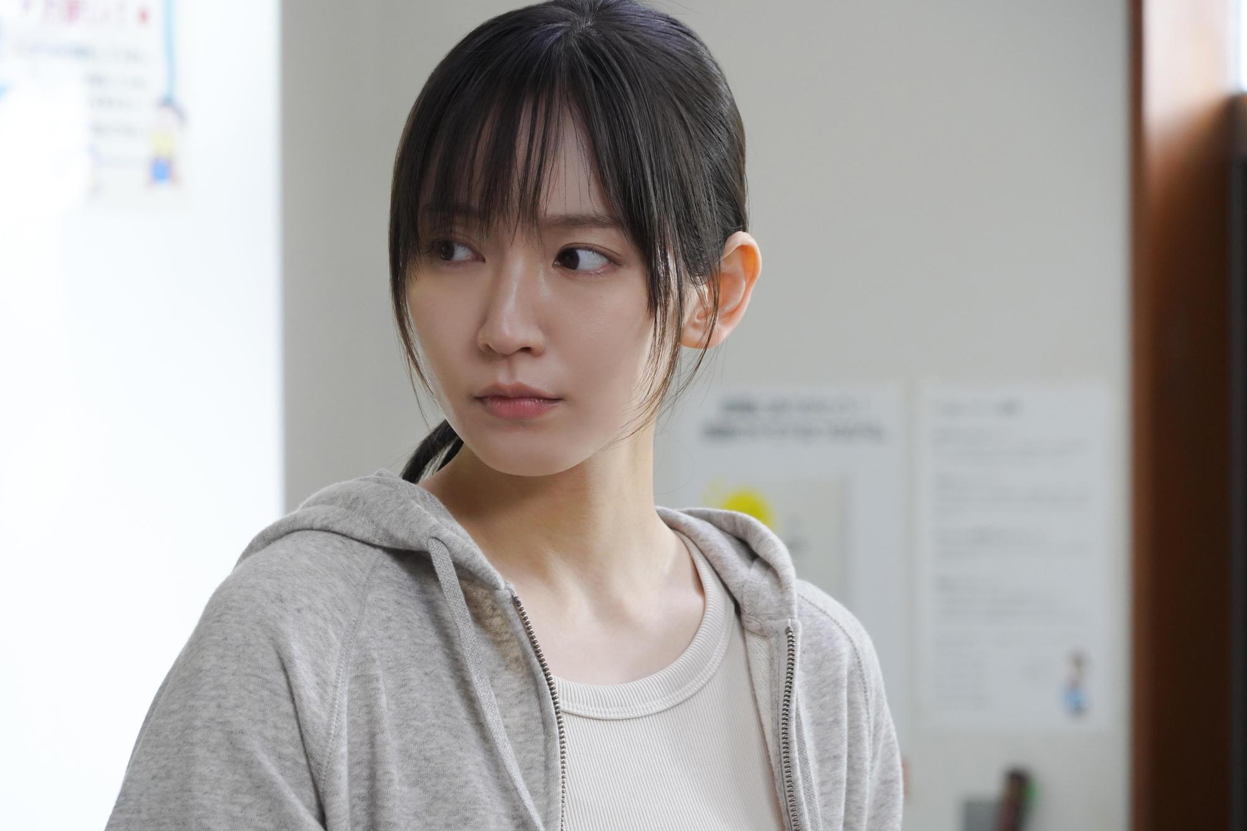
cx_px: 624
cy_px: 416
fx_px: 8312
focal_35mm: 240
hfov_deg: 8.6
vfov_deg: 5.7
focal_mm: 240
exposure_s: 1/100
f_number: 10
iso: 2500
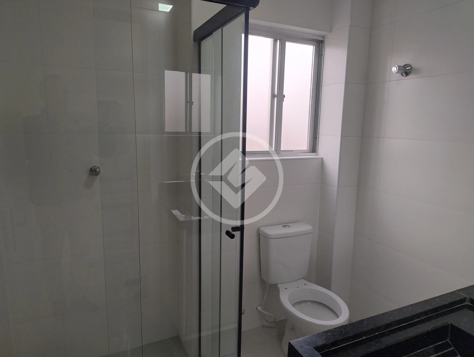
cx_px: 237
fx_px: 329
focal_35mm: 24
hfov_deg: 71.5
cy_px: 178
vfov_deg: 56.9
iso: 117
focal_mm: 5.56
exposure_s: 1/120
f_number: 1.8
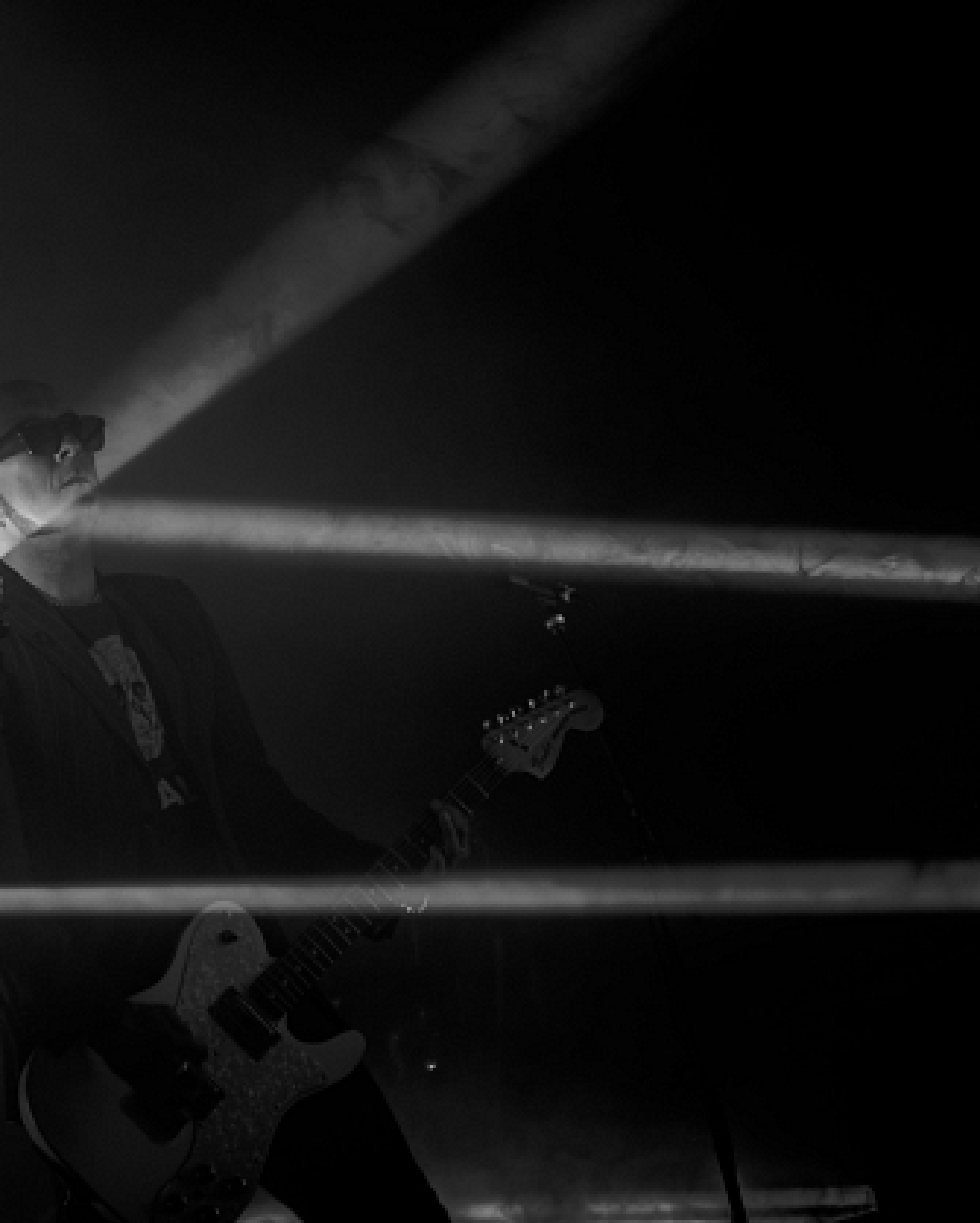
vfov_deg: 22.5
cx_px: 193
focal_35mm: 85
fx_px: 3071
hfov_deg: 18.0
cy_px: 685
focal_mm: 35
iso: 640
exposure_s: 1/80
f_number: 1.4
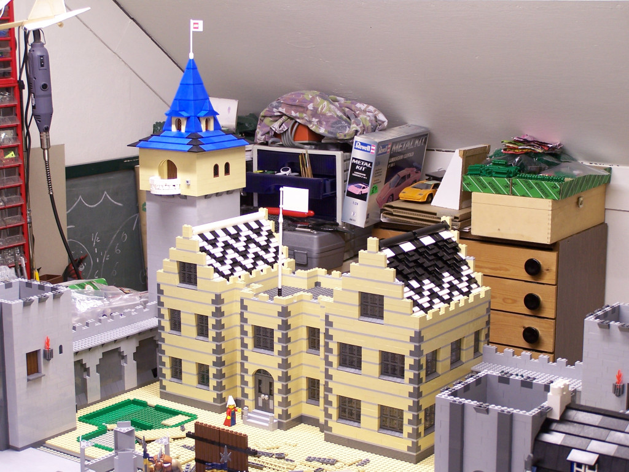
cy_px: 236
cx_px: 314
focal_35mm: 67
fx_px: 1217
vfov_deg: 21.9
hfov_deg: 29.0
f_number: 3.2
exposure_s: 1/4
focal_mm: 11.1
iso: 80
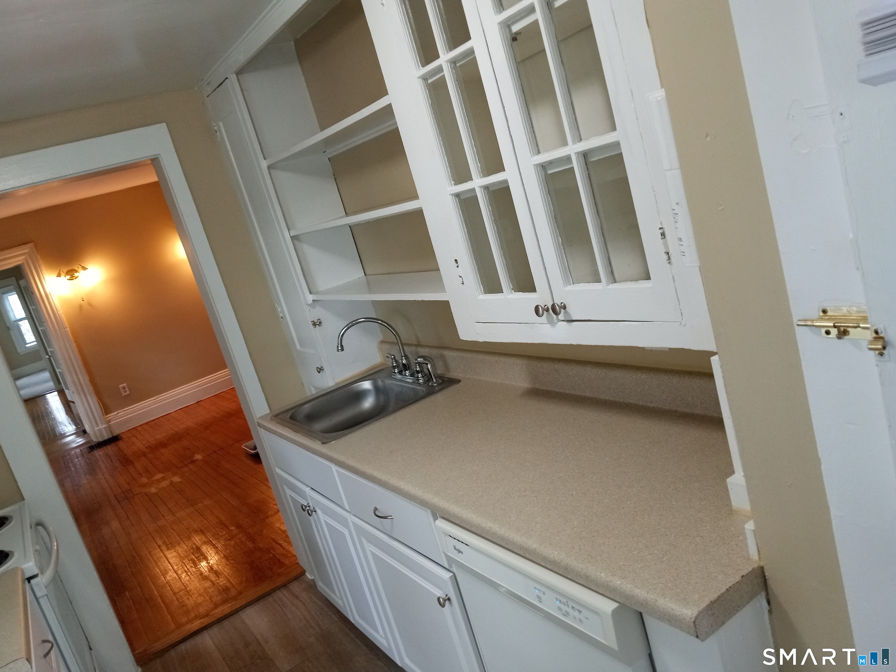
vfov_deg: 49.7
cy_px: 336
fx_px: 725
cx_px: 448
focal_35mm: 28
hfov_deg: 63.4
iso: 226
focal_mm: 3.71
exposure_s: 1/33.3
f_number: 2.2
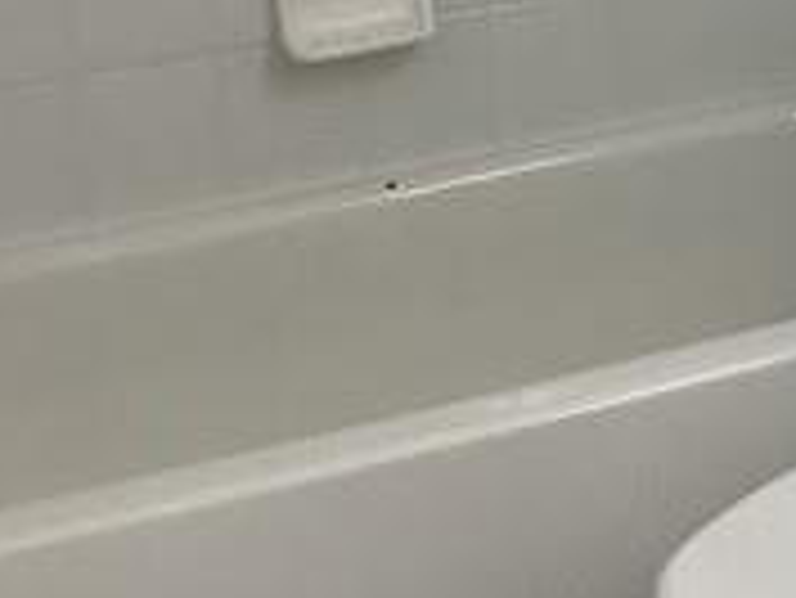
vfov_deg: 12.7
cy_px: -256
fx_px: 2577
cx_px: 1205
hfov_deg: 16.0
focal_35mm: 112
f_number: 2.4
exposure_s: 1/120
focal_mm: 3.3
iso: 50
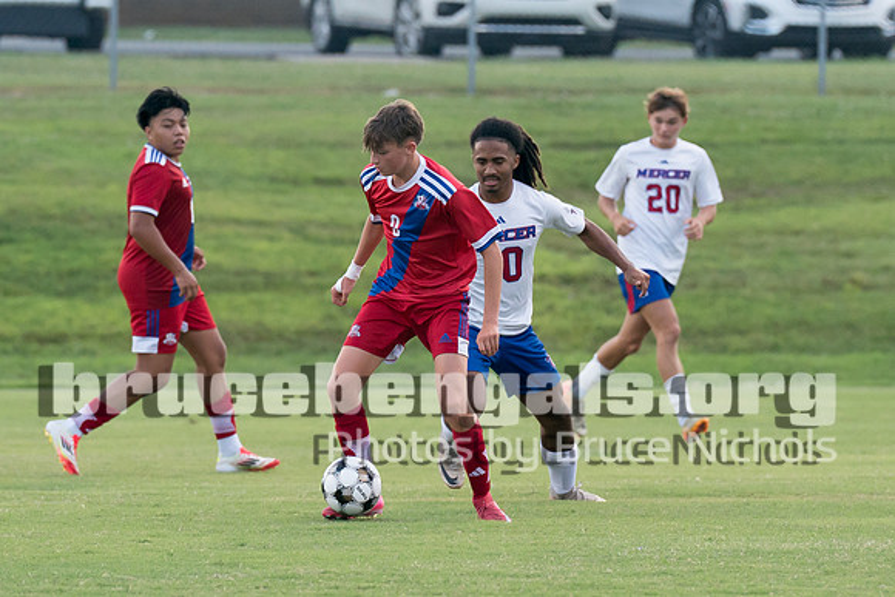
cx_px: 501
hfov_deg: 4.9
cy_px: 296
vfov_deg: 3.3
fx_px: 10447
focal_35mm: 420
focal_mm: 200
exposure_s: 1/1250
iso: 1600
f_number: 3.5
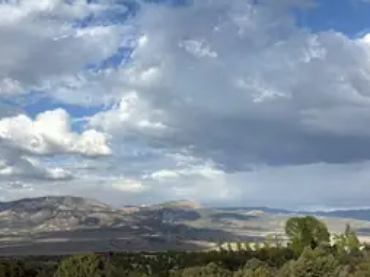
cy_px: 159
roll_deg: -2.9
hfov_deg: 45.4
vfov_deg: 35.0
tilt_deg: +8.8
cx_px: 135
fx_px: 438
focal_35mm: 41
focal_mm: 5.96
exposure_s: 1/4065
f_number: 1.6
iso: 50
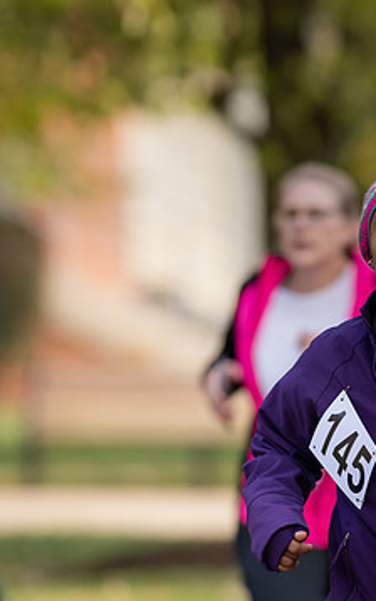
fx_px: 8109
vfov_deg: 4.2
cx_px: 400
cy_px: 315
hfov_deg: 2.7
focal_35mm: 495
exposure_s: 1/400
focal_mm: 300
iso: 200
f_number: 4
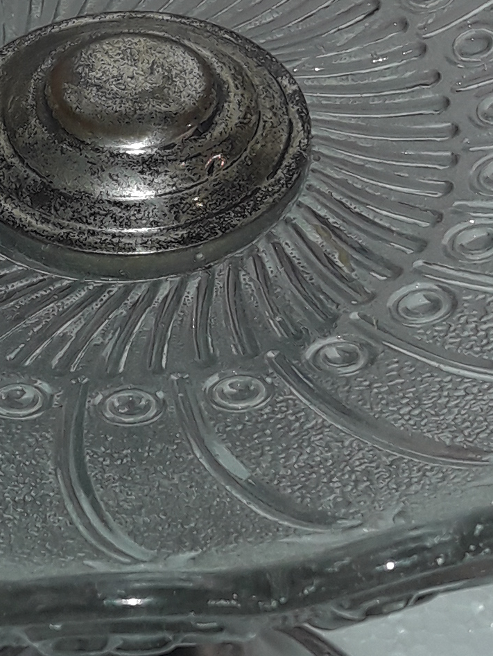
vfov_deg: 16.1
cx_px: 116
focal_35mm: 122
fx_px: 2315
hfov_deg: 12.1
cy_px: 223
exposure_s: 1/120
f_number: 1.9
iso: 40
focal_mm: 3.7
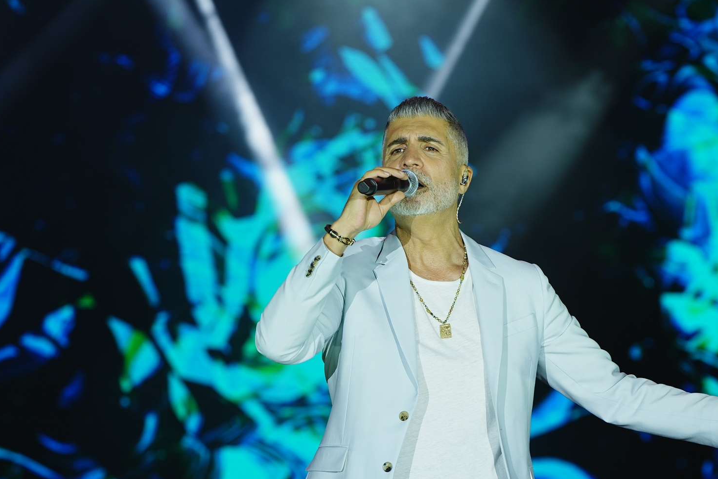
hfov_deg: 11.2
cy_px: 323
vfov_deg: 7.5
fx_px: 3669
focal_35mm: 184
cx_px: 445
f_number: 4.5
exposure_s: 1/250
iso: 800
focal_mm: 135
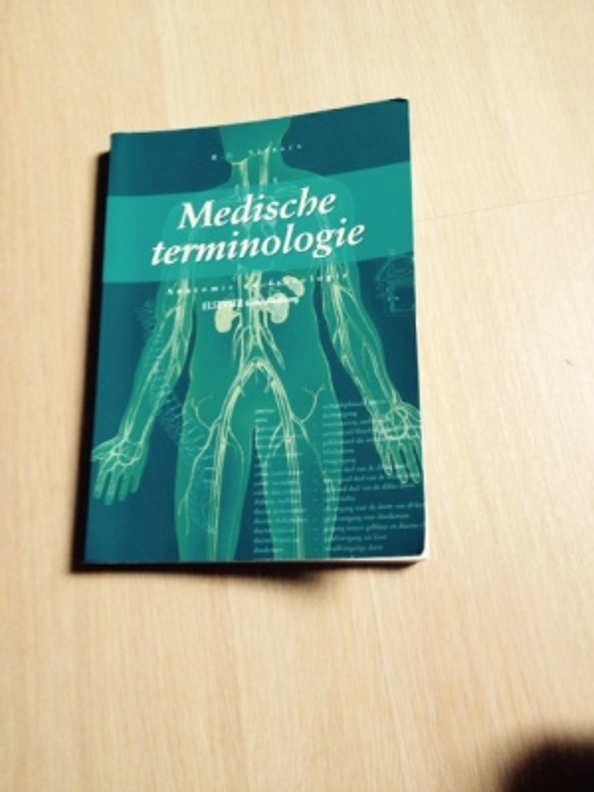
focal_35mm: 35
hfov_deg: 40.7
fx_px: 801
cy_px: 396
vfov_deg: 52.6
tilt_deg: -75.0
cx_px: 297
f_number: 2.4
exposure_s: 1/20
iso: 160
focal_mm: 4.28
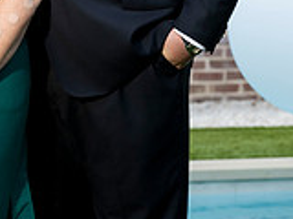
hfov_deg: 6.7
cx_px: -99
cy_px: -112
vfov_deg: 5.1
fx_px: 2472
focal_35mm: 292
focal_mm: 84
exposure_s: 1/200
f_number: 4.5
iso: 400
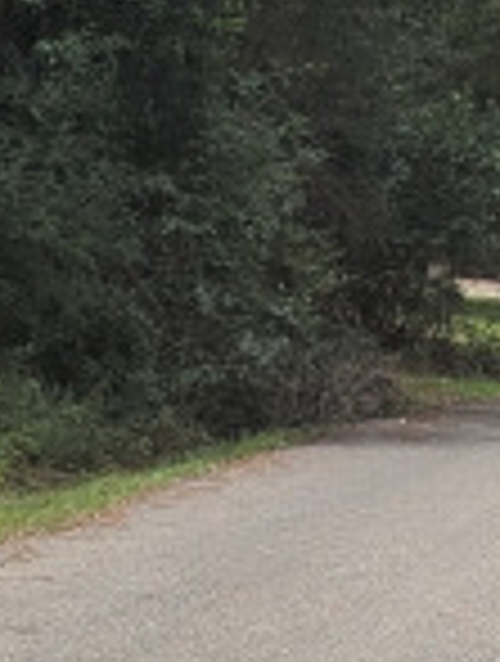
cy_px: 1099
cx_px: 41
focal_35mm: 166
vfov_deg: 11.2
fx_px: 3183
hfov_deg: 8.9
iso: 46
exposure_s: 1/1795
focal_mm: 6.81
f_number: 1.85
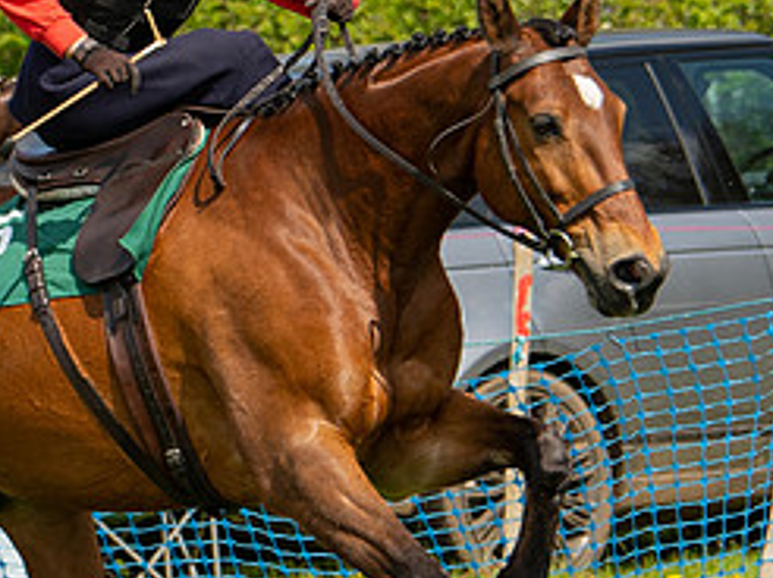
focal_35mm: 525
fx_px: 11712
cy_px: 375
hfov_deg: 3.8
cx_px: -118
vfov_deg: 2.8
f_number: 4
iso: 200
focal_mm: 120
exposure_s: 1/1250
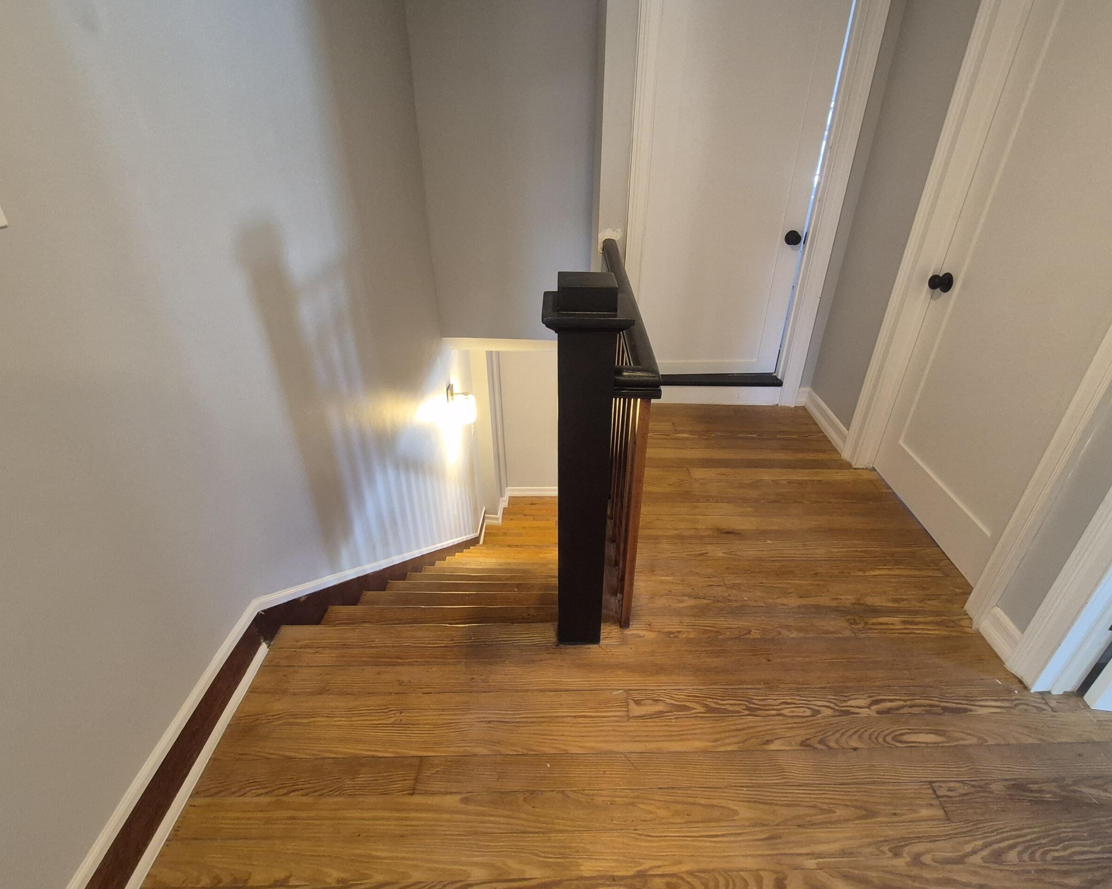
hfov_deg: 93.0
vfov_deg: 80.3
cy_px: 425
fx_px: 527
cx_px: 591
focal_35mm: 16
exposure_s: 1/60
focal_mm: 1.74
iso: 320
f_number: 2.2
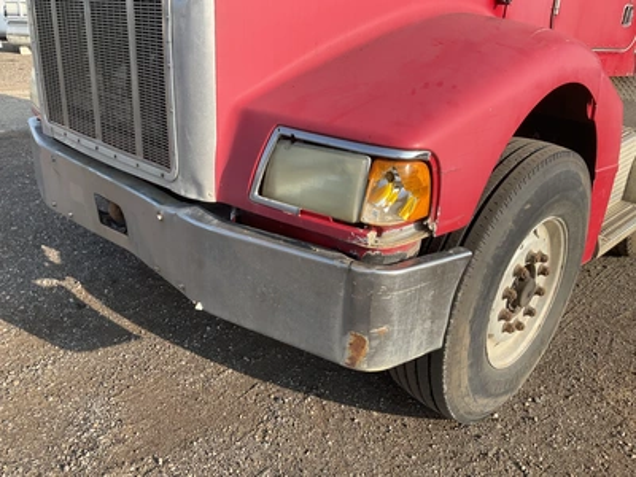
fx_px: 533
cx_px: 318
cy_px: 238
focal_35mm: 29
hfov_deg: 61.7
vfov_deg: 48.2
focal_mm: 3
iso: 25
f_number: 1.8
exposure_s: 1/691
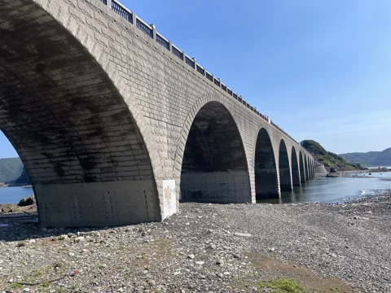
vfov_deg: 53.1
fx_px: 294
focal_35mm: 26
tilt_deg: +4.2
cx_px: 196
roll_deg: +2.6
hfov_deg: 67.3
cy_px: 146
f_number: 1.6
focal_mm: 4.2
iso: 32
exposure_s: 1/3509
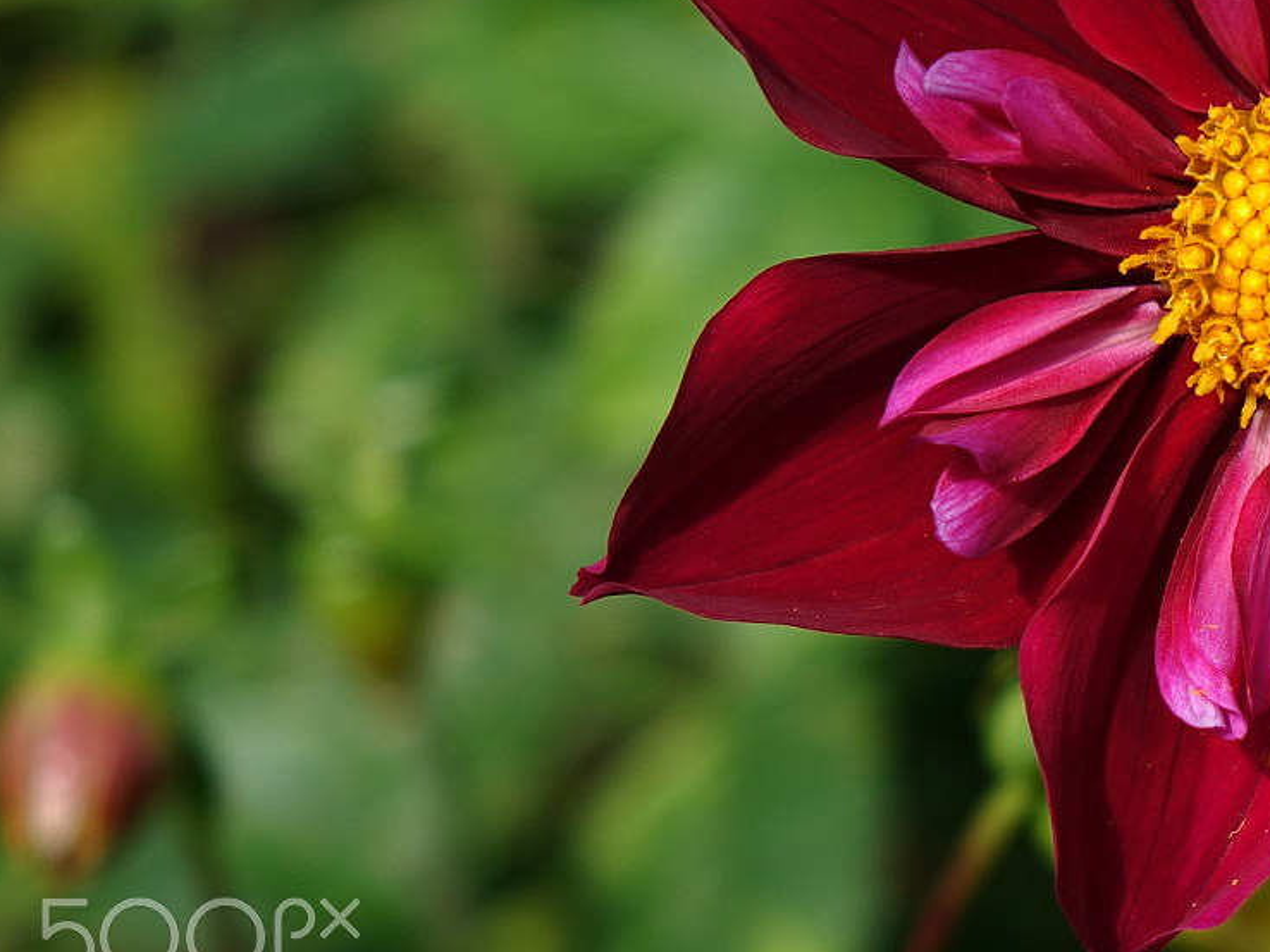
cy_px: 246
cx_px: 1310
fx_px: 6345
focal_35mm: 173
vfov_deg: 8.6
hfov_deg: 11.3
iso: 80
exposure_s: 1/640
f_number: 2.8
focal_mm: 30.3
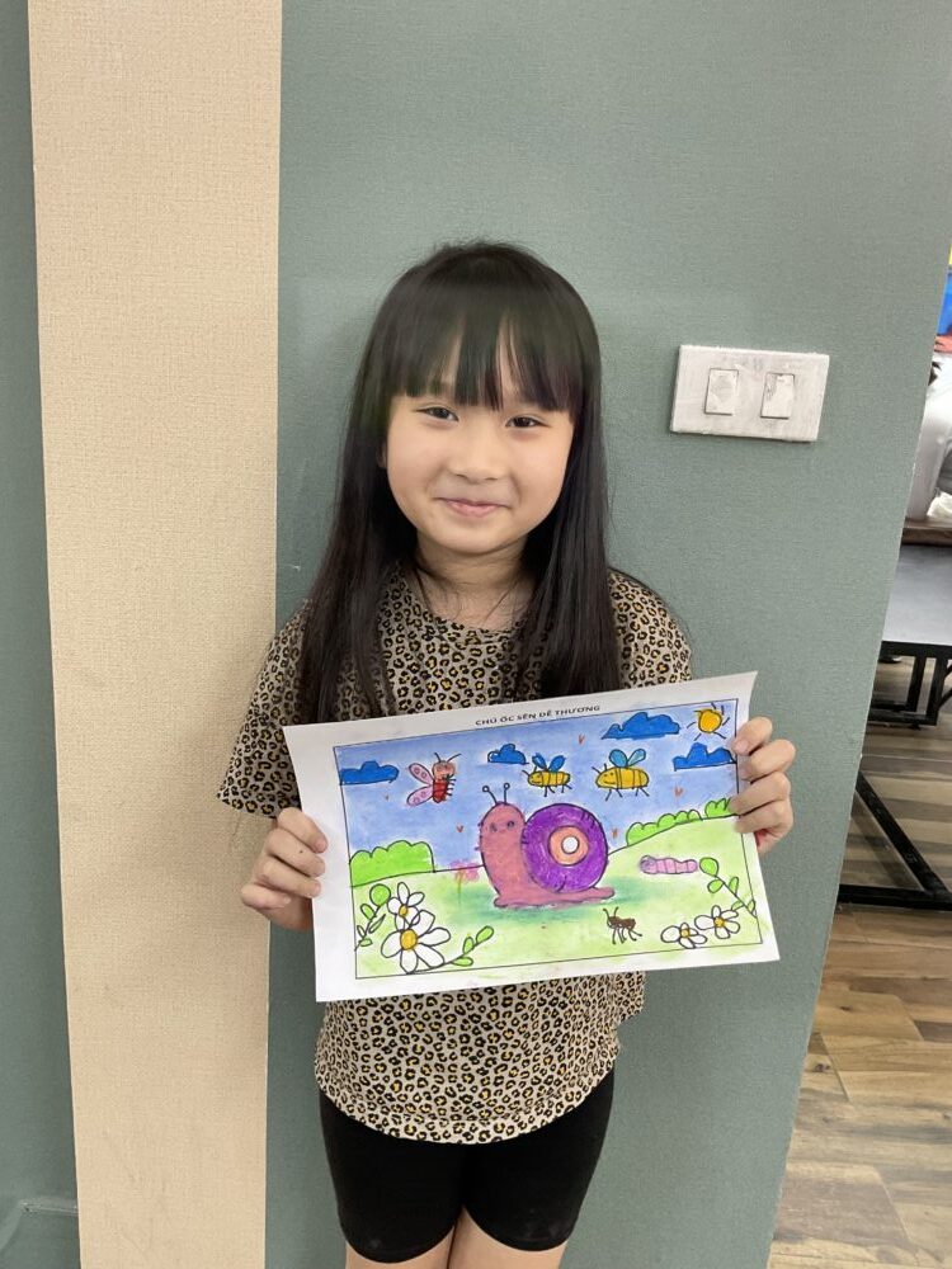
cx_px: 476
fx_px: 1063
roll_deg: -3.8
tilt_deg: -16.5
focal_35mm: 29
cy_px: 634
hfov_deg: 48.2
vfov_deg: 61.7
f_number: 1.8
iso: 64
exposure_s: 1/50
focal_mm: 3
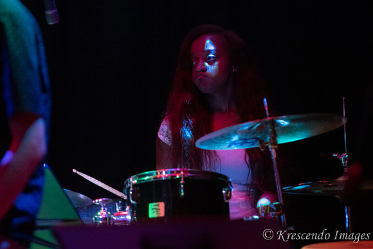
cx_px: 186
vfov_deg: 5.4
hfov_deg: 8.1
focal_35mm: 255
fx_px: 2643
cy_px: 124
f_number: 2.8
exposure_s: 1/200
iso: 6400
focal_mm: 170
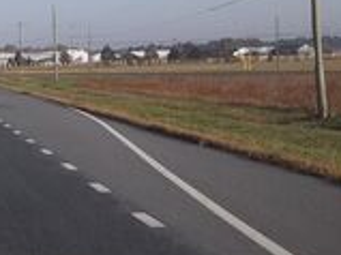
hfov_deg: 19.9
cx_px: -60
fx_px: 915
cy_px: 17
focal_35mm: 93
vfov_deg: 15.7
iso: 80
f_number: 4
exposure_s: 1/640
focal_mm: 6.6
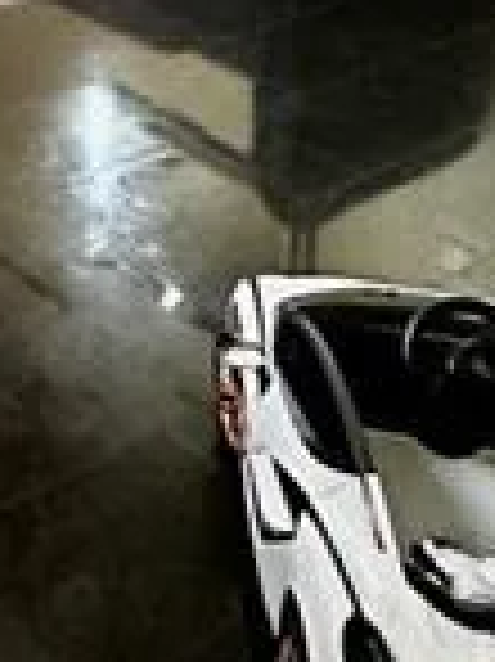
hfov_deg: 17.2
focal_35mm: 73
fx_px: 1394
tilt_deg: -8.1
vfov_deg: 22.0
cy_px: -342
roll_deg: -1.0
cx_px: -338
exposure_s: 1/60
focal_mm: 2.22
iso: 320
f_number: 2.2
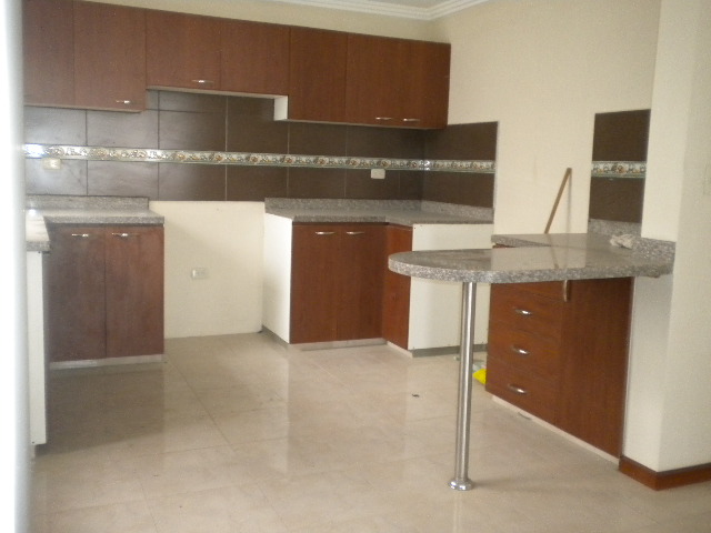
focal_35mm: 35
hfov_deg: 52.6
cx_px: 356
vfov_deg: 40.7
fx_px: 719
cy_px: 266
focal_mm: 6.3
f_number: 3.1
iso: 400
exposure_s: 1/34.8
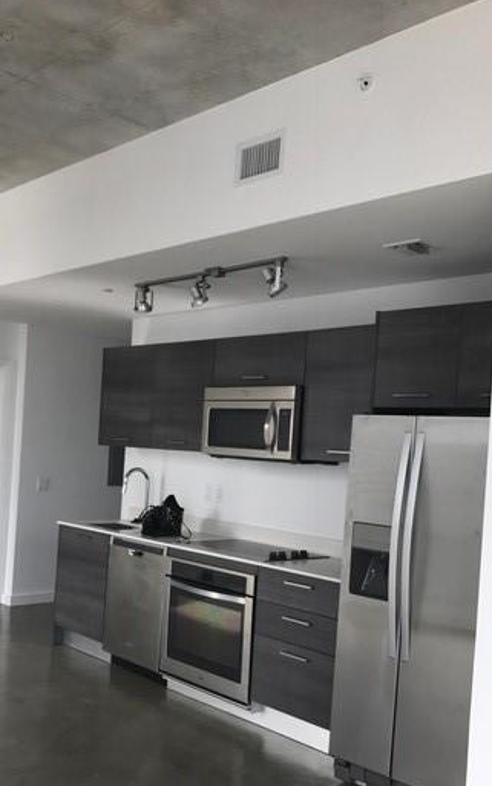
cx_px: 196
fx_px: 793
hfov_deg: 34.3
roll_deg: -1.8
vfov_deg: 52.4
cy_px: 470
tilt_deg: -2.7
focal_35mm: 37
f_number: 1.8
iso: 20
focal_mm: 3.99
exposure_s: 1/116
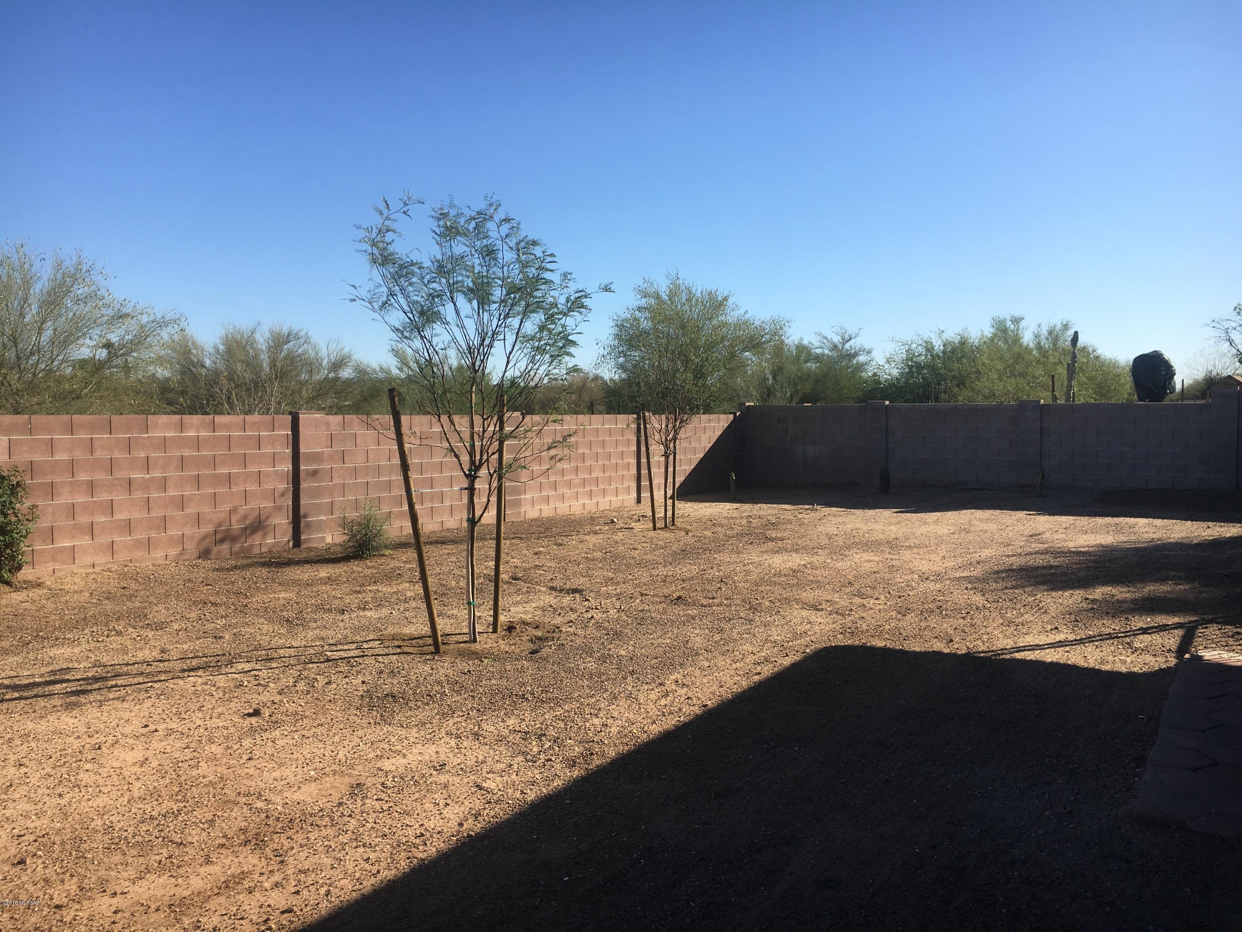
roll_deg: -0.6
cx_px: 621
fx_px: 1041
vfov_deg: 48.2
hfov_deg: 61.7
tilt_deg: -2.5
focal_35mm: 29
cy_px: 466
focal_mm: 4.15
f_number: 2.2
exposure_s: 1/1603
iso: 25
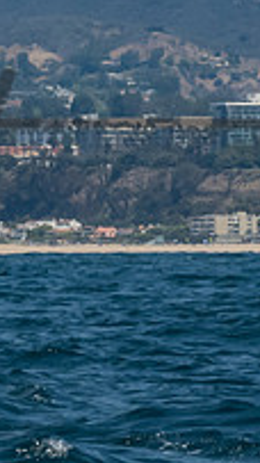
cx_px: -312
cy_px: 176
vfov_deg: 2.9
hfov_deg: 1.6
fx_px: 9277
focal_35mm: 756
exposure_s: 1/1000
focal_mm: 165
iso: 640
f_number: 14
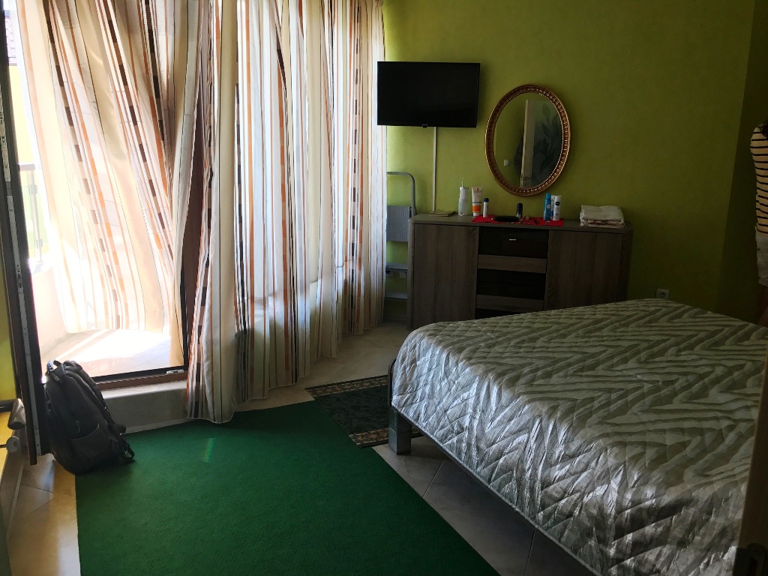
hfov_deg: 63.4
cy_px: 288
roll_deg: -1.4
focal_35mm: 28
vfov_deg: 49.7
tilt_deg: -13.3
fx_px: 621
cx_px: 384
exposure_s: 1/100
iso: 25
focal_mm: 3.99
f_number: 1.8
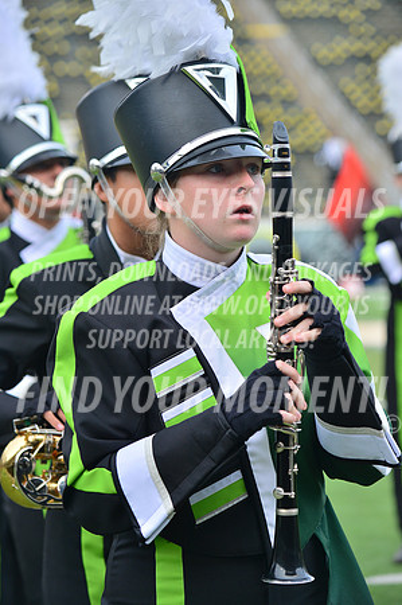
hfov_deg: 9.8
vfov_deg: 14.7
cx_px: 201
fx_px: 2350
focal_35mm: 140
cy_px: 302
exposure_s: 1/400
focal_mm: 140
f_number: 5.6
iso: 200
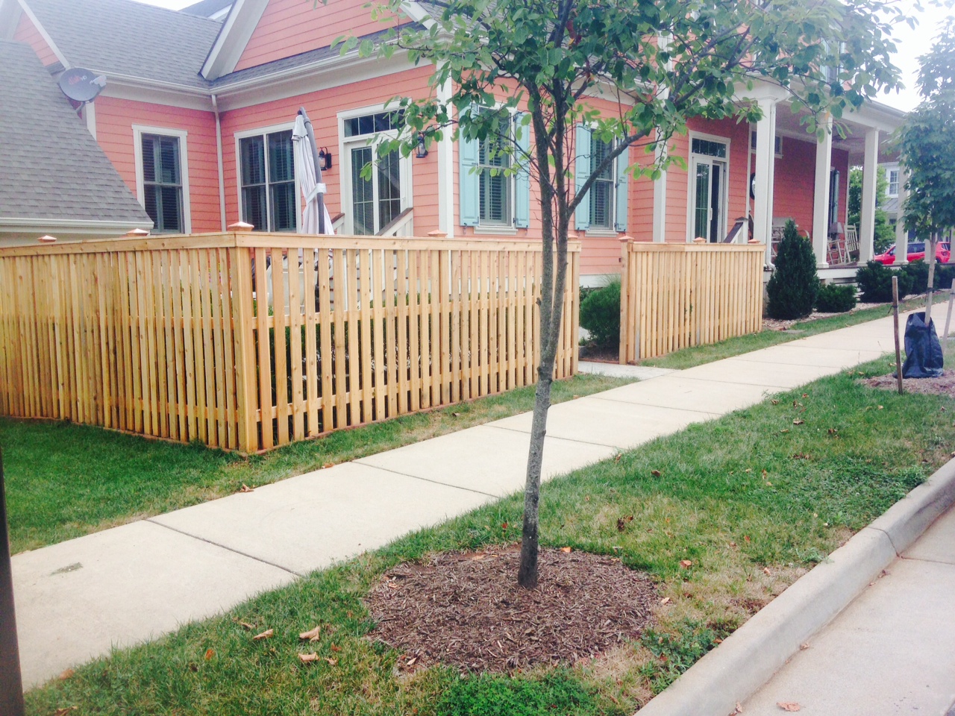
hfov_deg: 55.4
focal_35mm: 33
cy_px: 358
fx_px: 910
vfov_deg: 42.9
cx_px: 478
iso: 50
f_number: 2.4
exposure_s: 1/507
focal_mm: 4.12
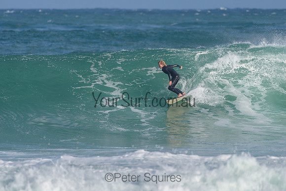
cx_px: 155
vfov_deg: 2.2
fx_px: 4867
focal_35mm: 613
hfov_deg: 3.4
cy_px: 97
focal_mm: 500
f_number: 5.6
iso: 125
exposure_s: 1/2000
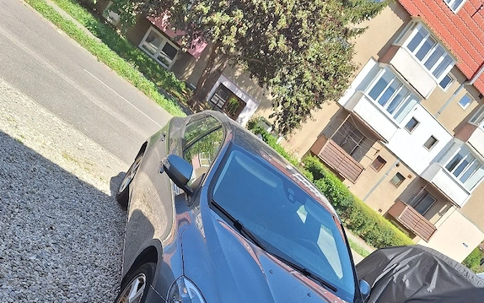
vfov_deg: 34.9
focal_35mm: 34
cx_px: 248
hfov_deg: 56.7
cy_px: 280
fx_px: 449
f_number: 1.8
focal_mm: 5.54
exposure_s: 1/909
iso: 40
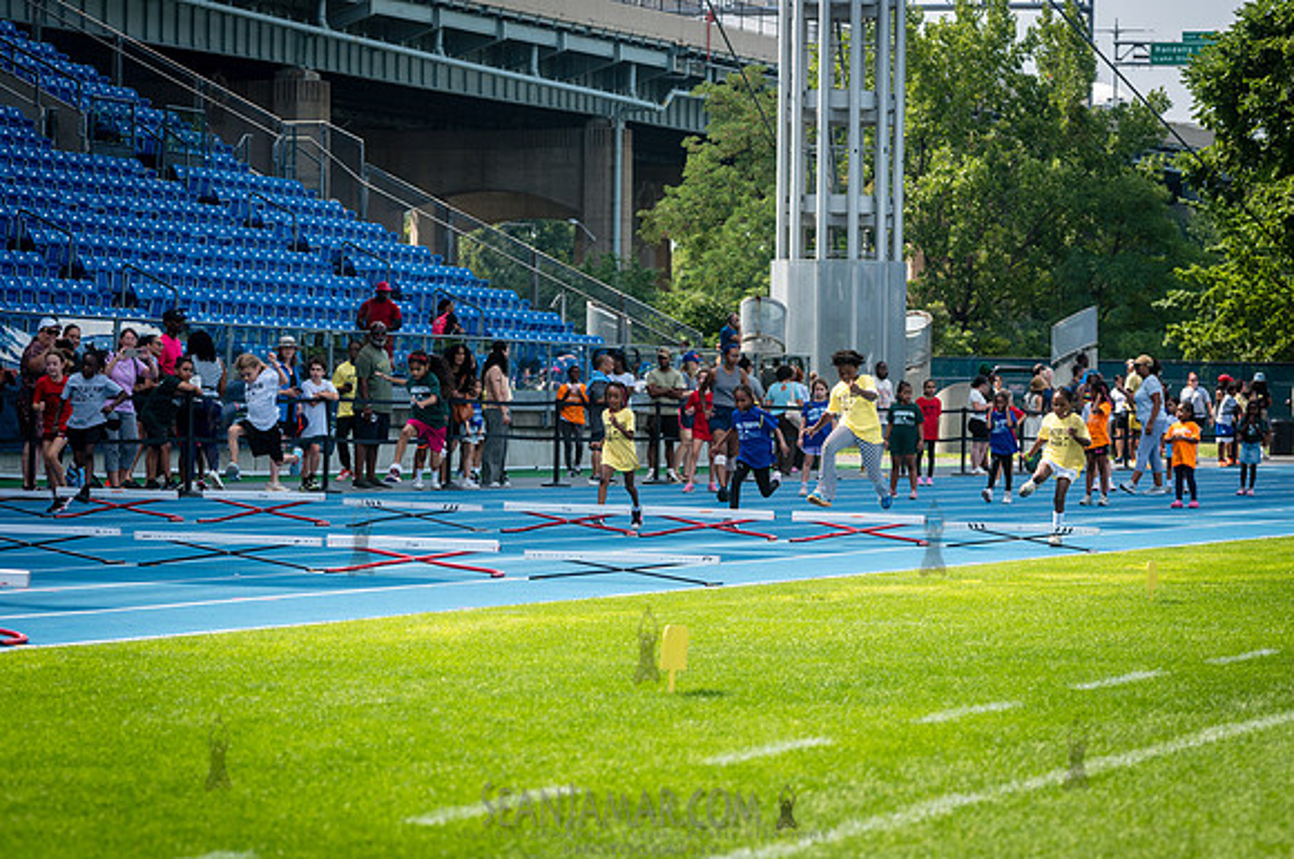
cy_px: 451
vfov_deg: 10.2
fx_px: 4791
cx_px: 677
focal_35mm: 133
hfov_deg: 15.4
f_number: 5.6
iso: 160
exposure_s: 1/500
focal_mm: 125
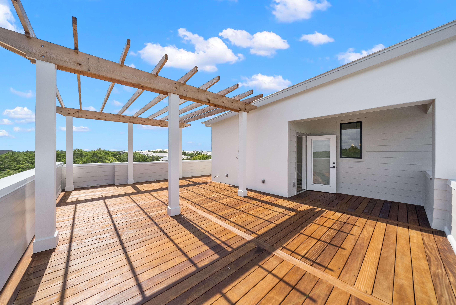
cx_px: 228
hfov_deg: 112.6
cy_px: 152
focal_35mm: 12
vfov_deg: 90.1
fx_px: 152
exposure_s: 1/500
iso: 160
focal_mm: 12
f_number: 7.1
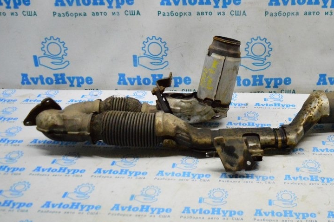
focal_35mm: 47
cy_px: 82
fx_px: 436
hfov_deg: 41.4
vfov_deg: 28.5
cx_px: 224
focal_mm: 22
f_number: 3.8
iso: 6400
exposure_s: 1/1000
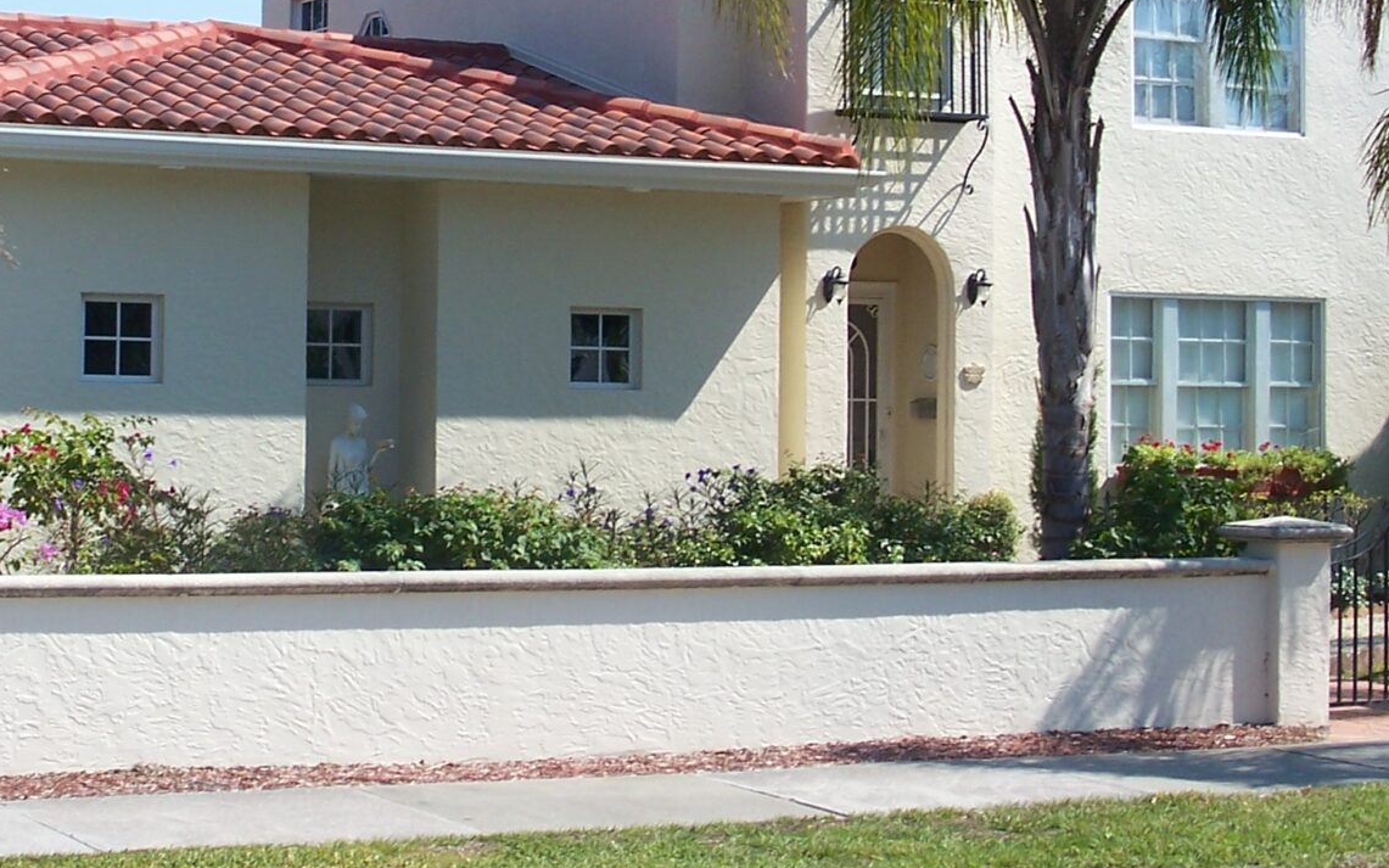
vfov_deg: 14.8
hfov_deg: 23.5
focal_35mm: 88
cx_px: 508
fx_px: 3331
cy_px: 180
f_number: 4
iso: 64
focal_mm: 7.8
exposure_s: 1/400
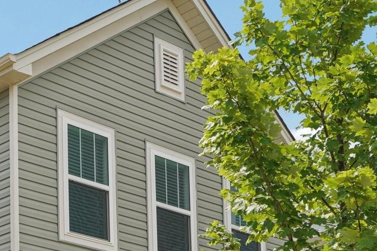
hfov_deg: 22.5
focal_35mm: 83
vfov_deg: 16.0
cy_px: 274
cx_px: -79
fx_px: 869
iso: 100
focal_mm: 20
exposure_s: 1/90
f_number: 8
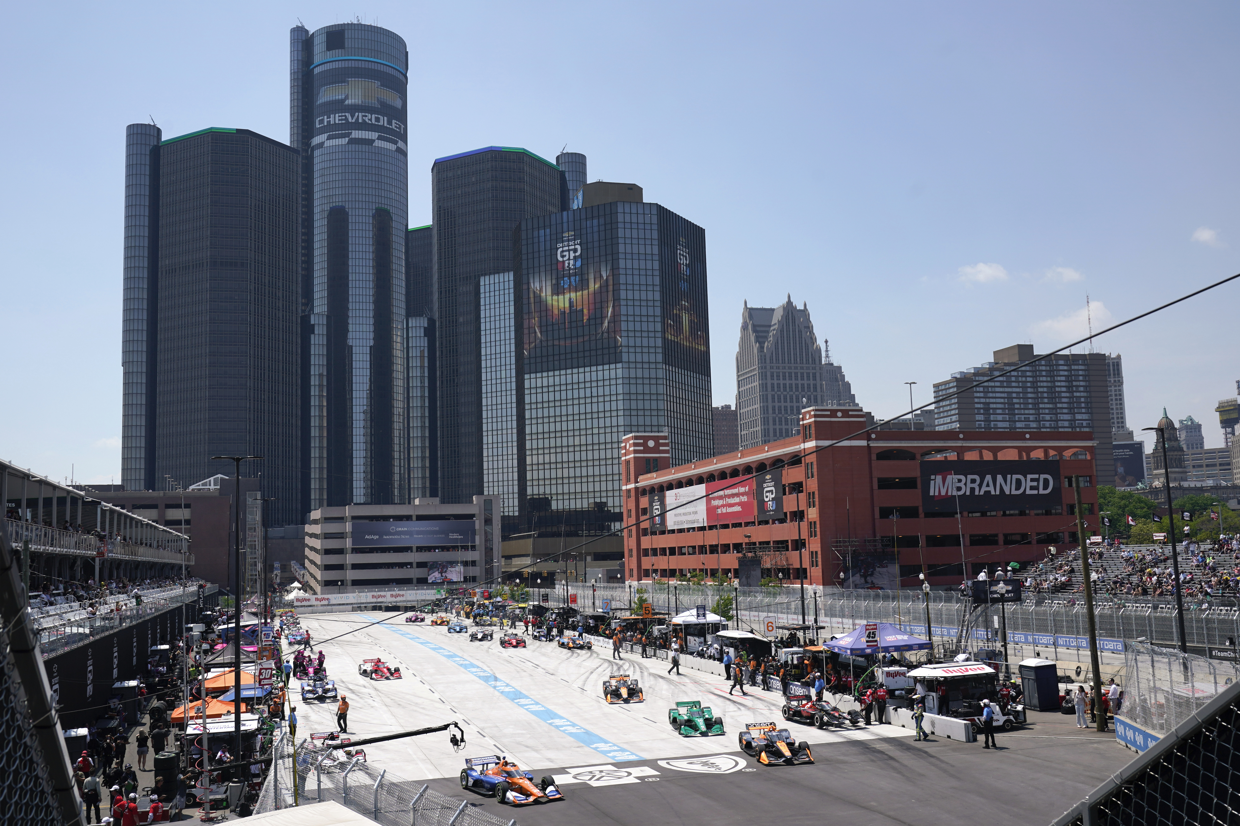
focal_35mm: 34
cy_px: 413
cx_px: 620
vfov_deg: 38.9
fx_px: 1171
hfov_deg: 55.8
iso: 200
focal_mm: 34
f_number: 8
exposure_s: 1/1000
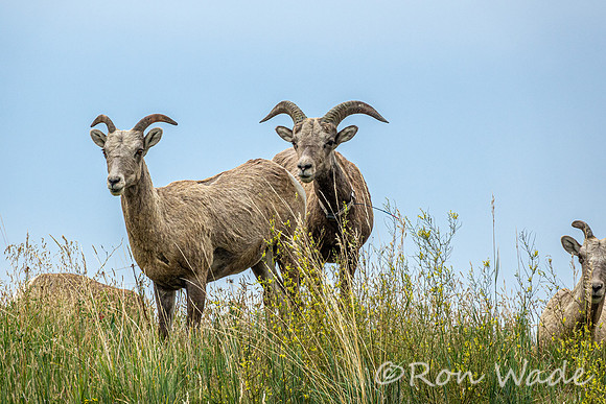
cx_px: 270
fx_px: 4781
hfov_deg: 7.3
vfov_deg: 4.8
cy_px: 180
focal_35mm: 284
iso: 200
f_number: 4
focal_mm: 93.9
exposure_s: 1/500
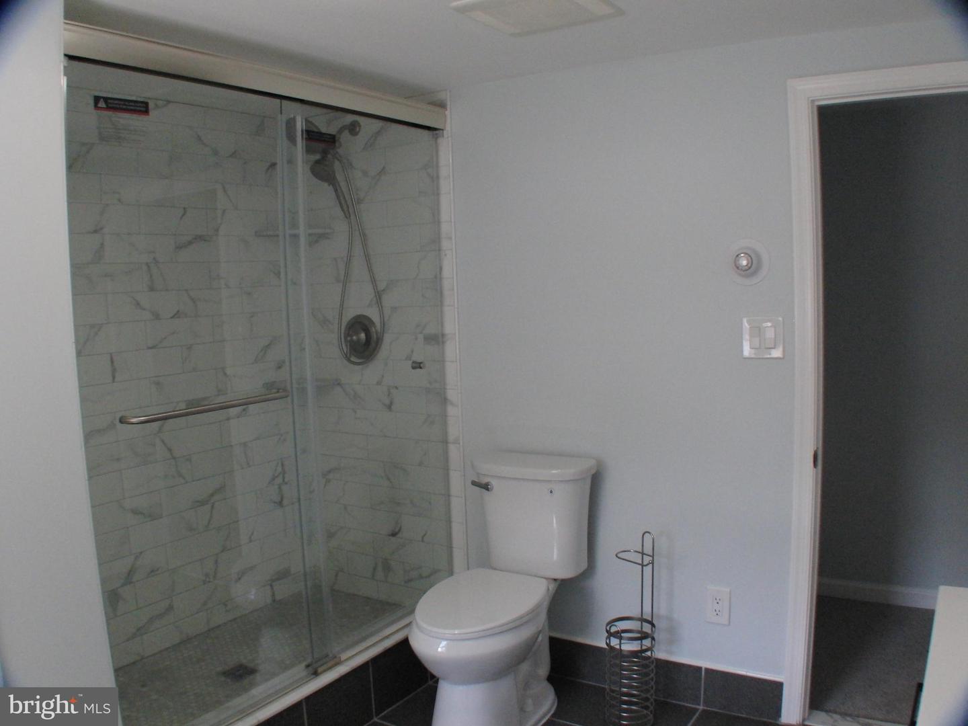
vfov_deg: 39.7
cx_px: 484
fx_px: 1007
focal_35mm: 36
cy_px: 363
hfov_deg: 51.4
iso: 400
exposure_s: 1/100
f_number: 4.2
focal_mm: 7.3
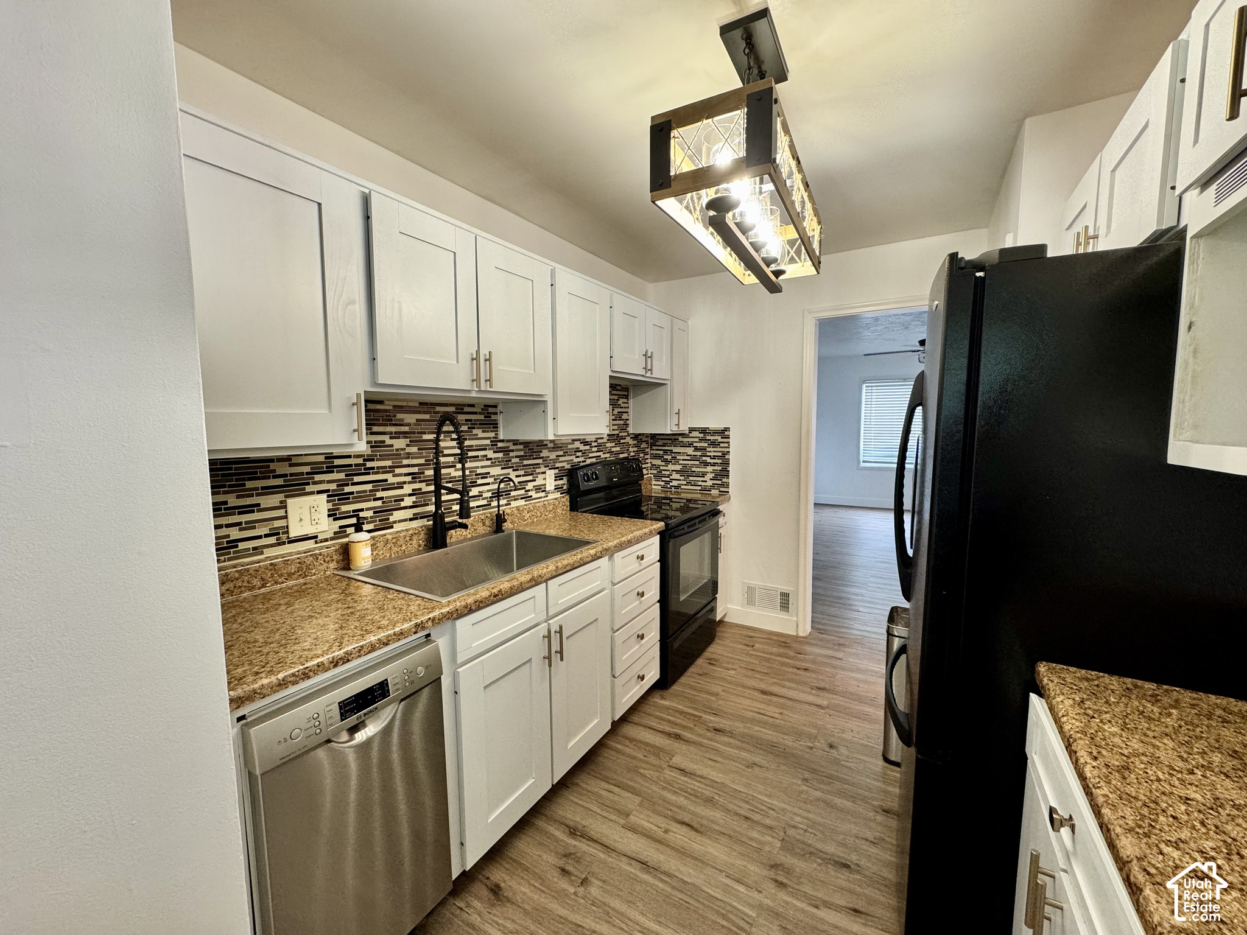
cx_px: 624
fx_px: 504
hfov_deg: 102.1
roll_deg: +0.0
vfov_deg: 85.7
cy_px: 468
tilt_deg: -6.4
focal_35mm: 14
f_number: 2.2
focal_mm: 2.22
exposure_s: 1/60
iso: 200
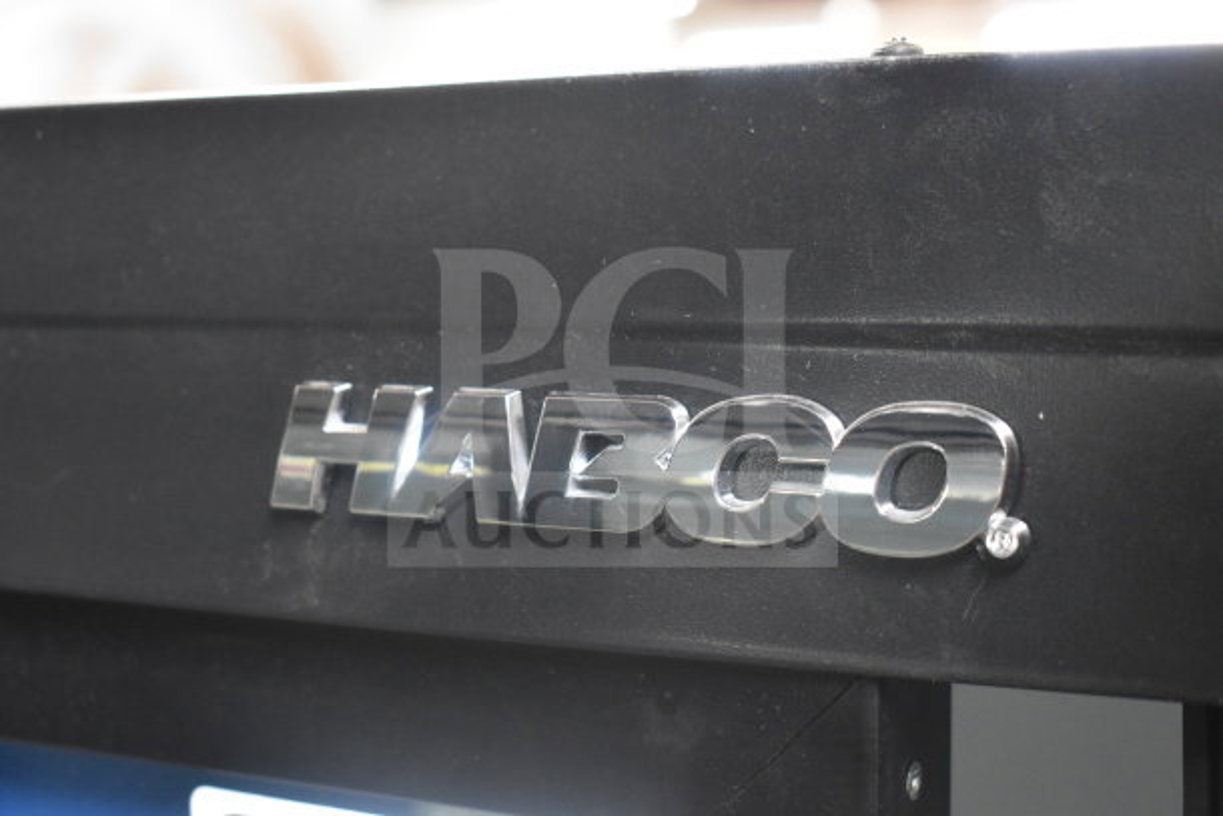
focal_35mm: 63
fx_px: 2141
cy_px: 408
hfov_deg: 31.9
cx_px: 612
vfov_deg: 21.6
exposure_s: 1/60
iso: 3200
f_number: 5
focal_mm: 42
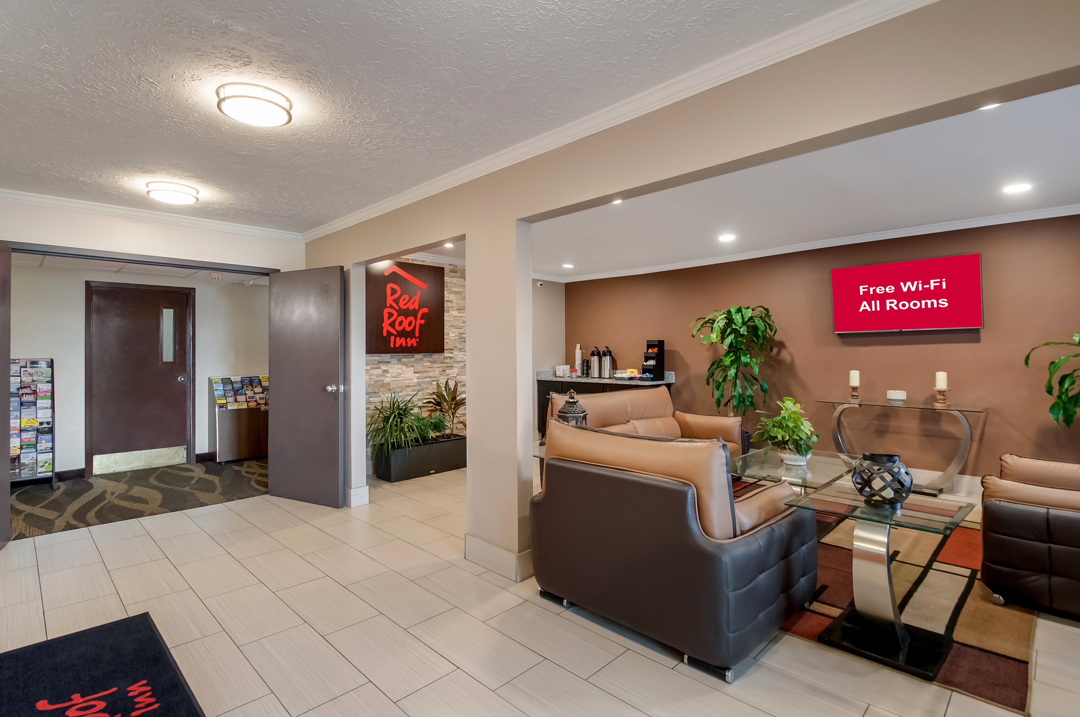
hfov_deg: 100.5
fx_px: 449
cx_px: 540
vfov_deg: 77.2
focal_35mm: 15
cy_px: 358
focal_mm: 10
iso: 400
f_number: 8
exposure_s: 1/20
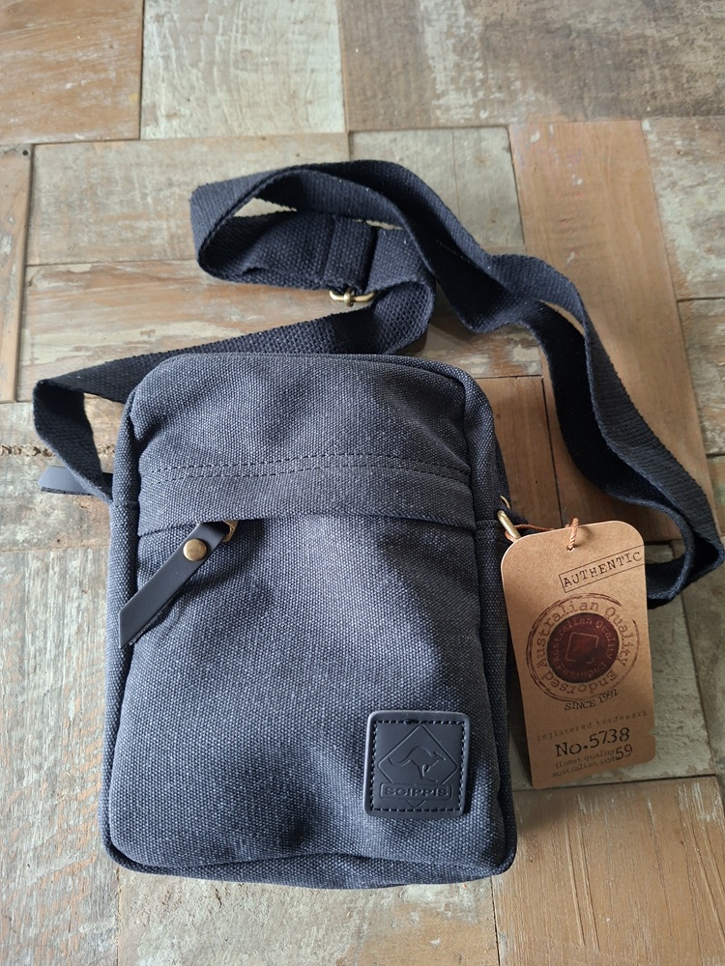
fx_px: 642
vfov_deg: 73.9
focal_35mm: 23
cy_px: 483
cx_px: 362
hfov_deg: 58.9
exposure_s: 1/24
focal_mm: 5.54
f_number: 1.8
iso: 500
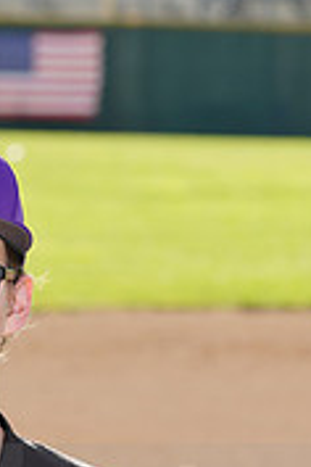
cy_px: 480
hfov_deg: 3.0
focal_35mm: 461
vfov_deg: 4.5
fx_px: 5973
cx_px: -70
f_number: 8
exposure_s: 1/200
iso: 100
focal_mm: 141
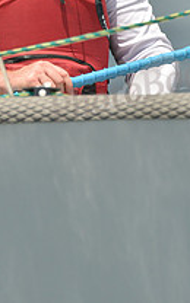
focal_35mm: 1709
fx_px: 14159
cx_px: -26
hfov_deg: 0.8
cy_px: -117
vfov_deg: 1.2
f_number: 8
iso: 320
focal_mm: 600
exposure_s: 1/1600
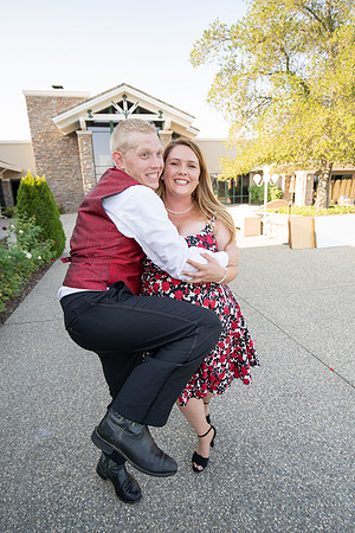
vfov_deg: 84.0
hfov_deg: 61.9
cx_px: 178
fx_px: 296
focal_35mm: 20
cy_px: 266
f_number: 4
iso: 200
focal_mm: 20
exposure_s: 1/250
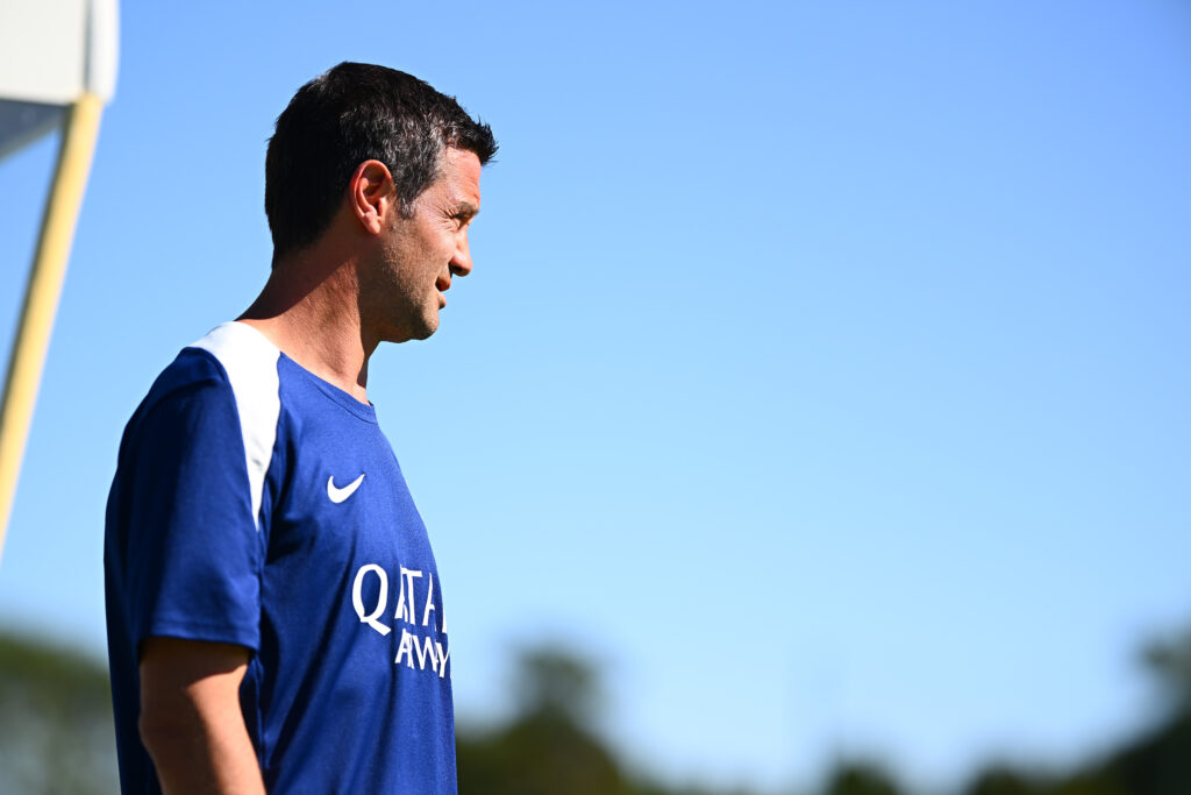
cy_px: 398
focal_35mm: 135
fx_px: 4467
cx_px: 596
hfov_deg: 15.2
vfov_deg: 10.2
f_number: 1.8
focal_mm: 135
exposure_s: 1/4000
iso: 125
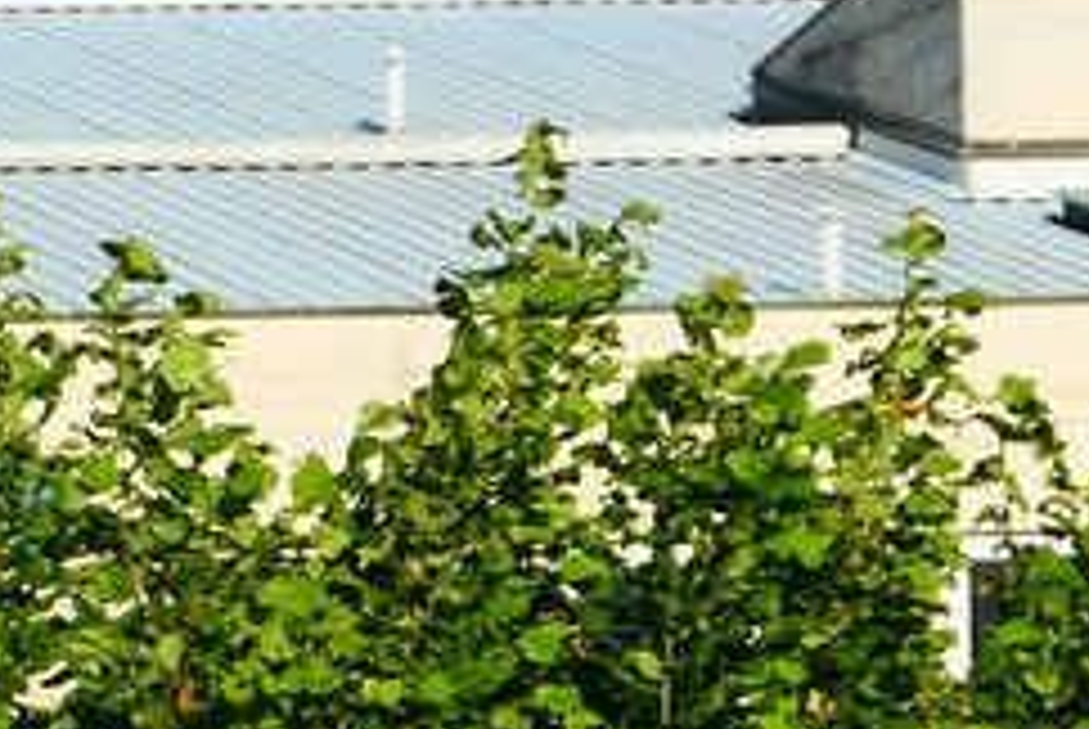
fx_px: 15688
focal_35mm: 518
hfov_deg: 4.0
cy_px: 1850
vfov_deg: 2.6
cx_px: -446
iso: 125
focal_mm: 33.96
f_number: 3.8
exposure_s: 1/1600
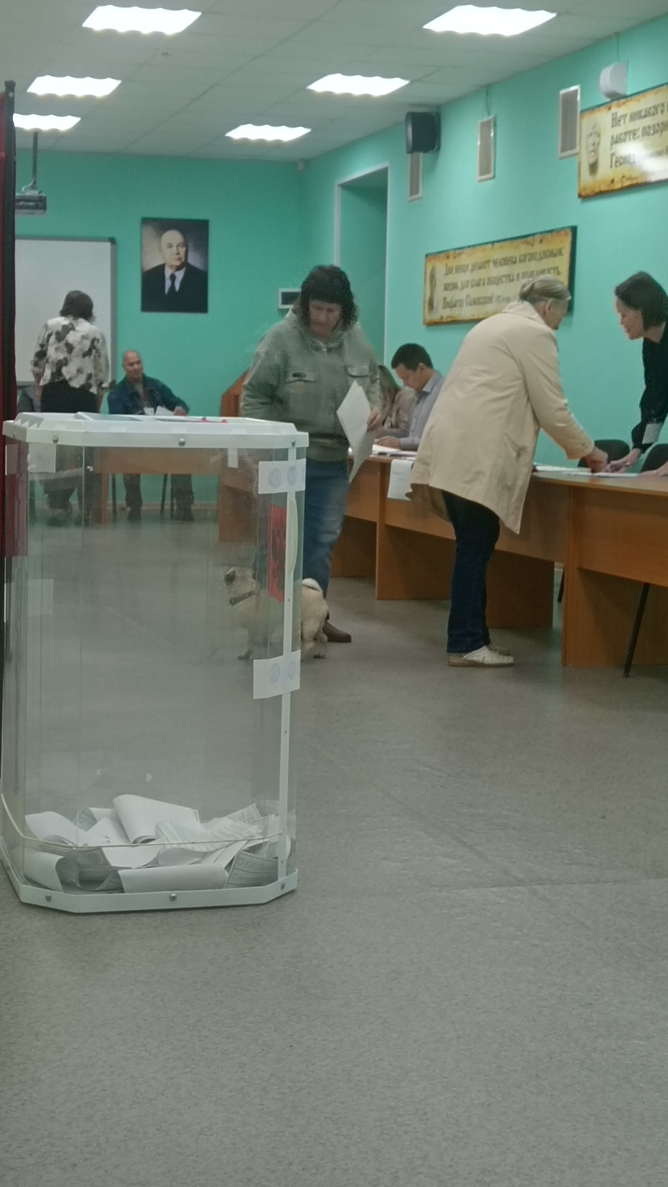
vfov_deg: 34.9
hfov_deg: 20.0
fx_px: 1889
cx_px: 265
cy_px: 594
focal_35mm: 60
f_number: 1.9
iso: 320
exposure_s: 1/100
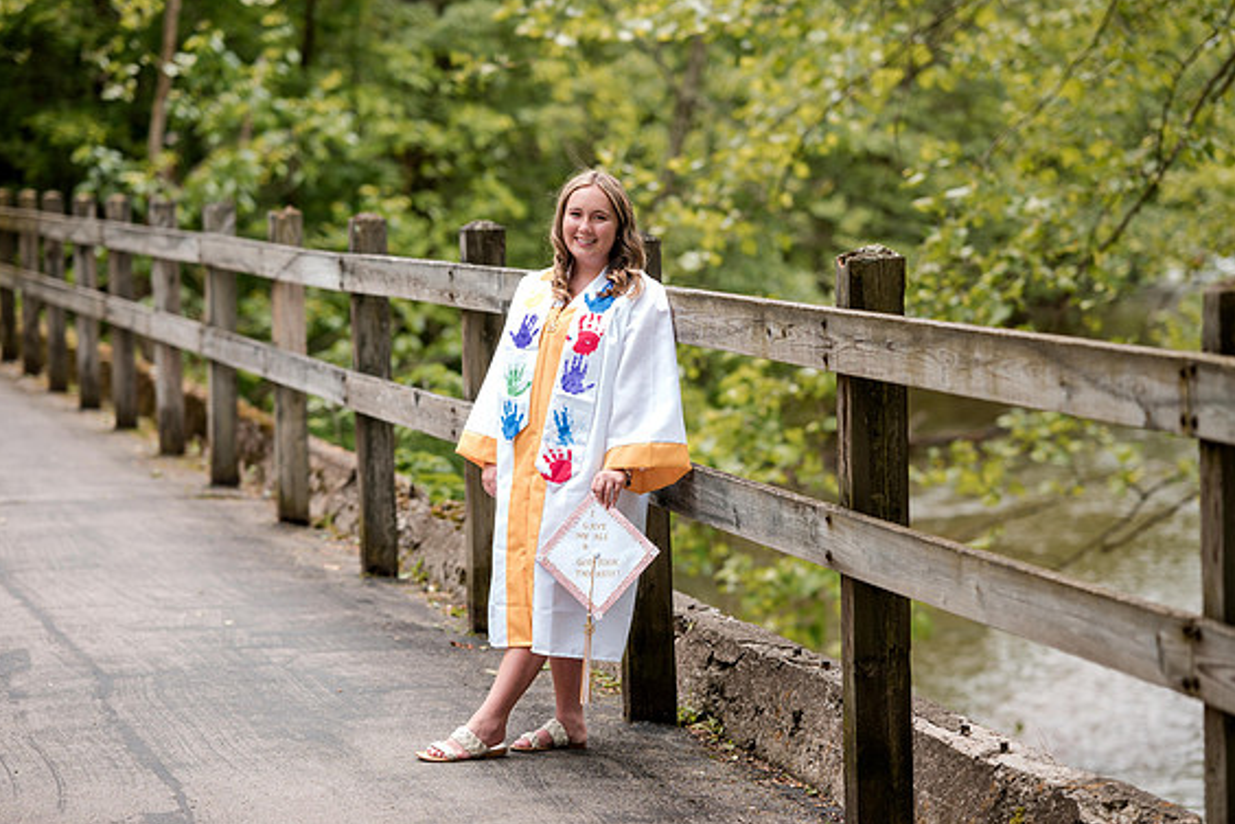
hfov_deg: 21.7
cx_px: 626
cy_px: 403
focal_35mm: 94
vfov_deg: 14.6
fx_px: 3224
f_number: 2.2
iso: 50
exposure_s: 1/250
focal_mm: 85
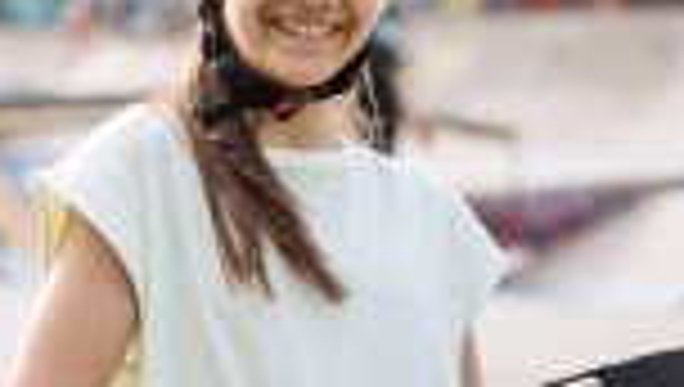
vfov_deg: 7.9
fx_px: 2815
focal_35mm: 155
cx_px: 274
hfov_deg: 13.8
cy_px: 274
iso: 80
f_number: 2
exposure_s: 1/500
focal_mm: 50
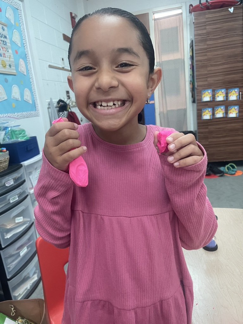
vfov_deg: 67.3
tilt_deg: -12.5
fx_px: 243
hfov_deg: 53.1
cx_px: 122
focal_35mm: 26
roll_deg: +8.3
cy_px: 162
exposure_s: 1/60
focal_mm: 4.2
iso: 320
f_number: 1.6
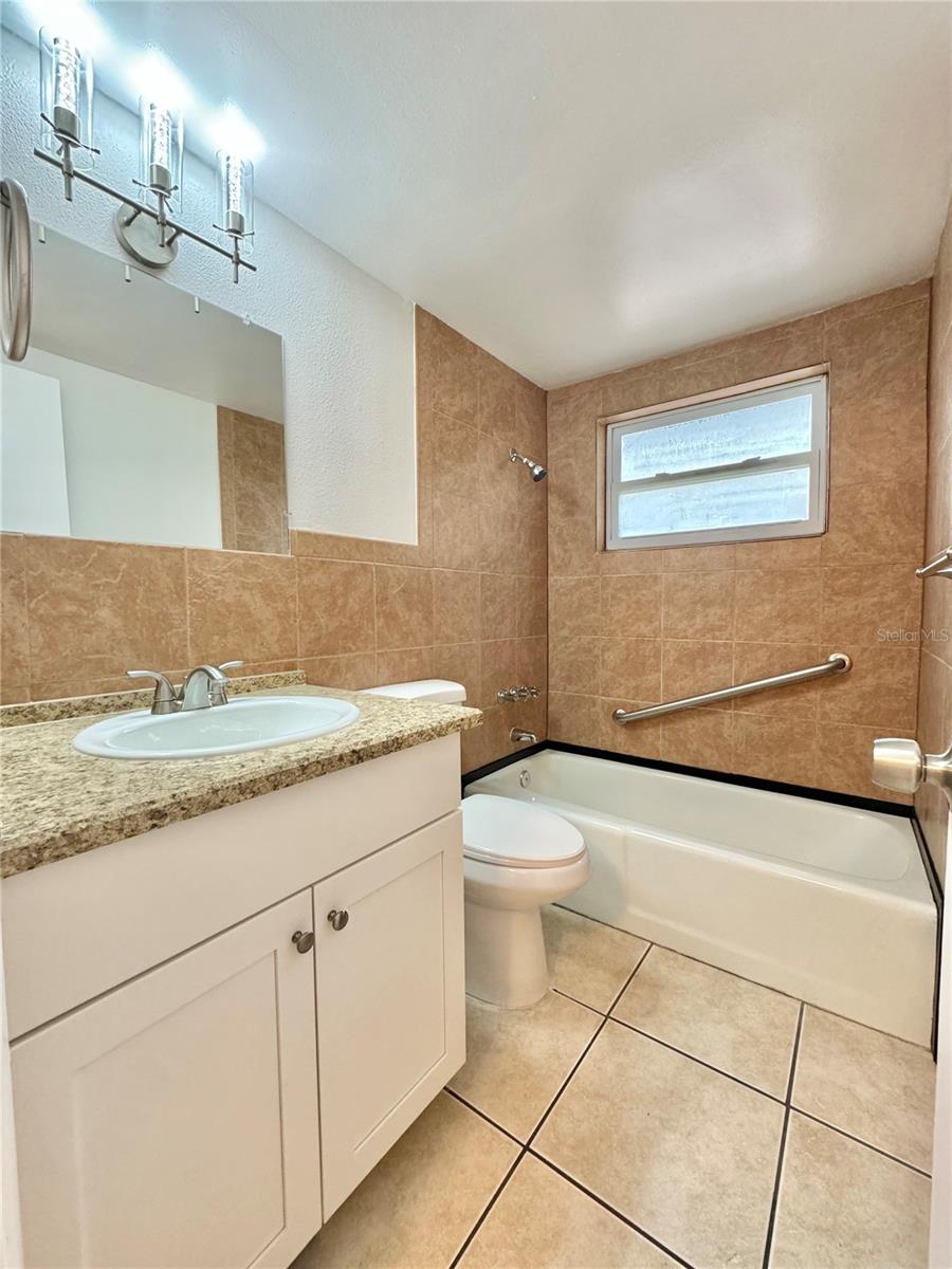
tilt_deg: -2.3
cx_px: 476
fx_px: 513
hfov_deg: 85.7
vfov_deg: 102.1
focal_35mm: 14
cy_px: 634
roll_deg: +1.6
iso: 250
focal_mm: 2.22
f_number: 2.2
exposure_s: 1/60
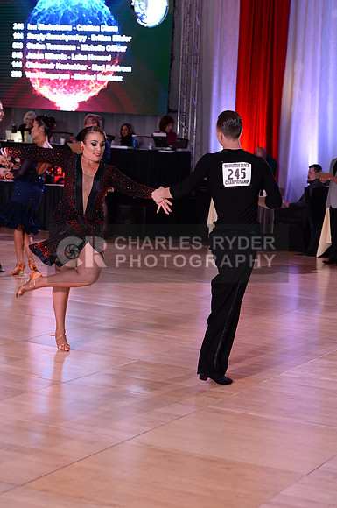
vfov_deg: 22.7
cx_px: 168
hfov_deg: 15.1
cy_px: 254
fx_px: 1267
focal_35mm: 90
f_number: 4.5
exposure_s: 1/250
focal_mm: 90
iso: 1600
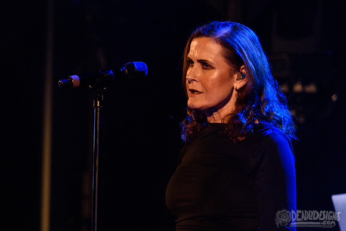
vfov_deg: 2.0
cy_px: 123
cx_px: 153
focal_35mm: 684
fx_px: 6580
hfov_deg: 3.0
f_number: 6
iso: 4000
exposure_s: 1/160
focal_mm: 500
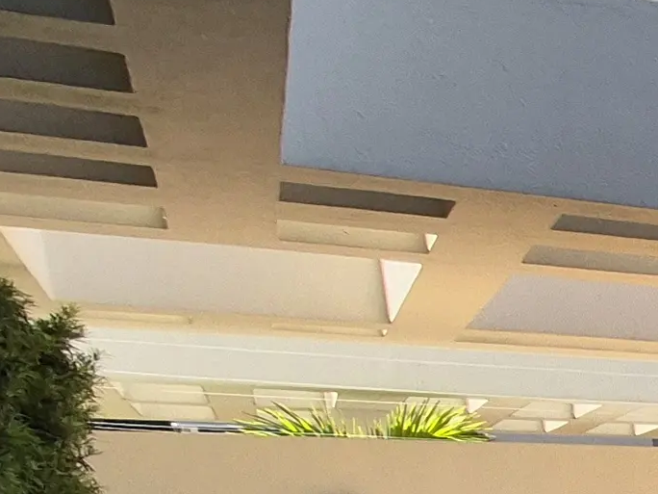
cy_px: 829
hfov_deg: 12.9
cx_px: 1805
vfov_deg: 16.8
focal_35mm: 76
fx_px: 1445
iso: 100
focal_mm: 2.2
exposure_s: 1/940
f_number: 2.2
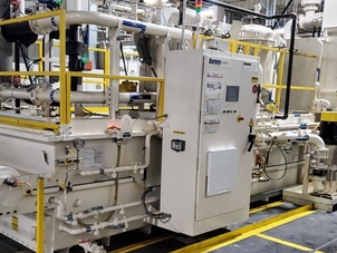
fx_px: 419
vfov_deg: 33.5
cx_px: 136
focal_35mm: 43
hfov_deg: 43.6
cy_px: 160
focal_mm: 4.3
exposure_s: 1/40
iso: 500
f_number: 1.5
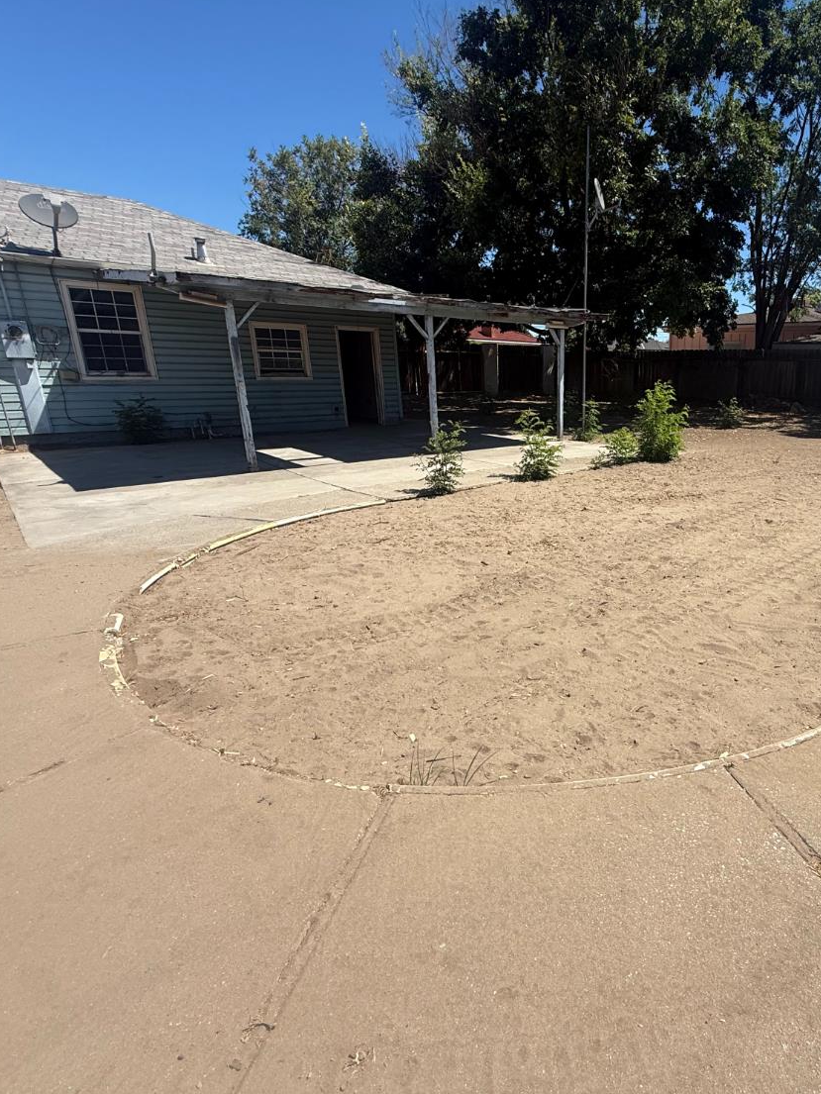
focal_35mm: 19
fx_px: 601
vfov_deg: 84.7
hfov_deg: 65.0
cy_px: 550
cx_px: 604
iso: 50
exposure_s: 1/2320
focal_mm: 2.22
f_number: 2.2
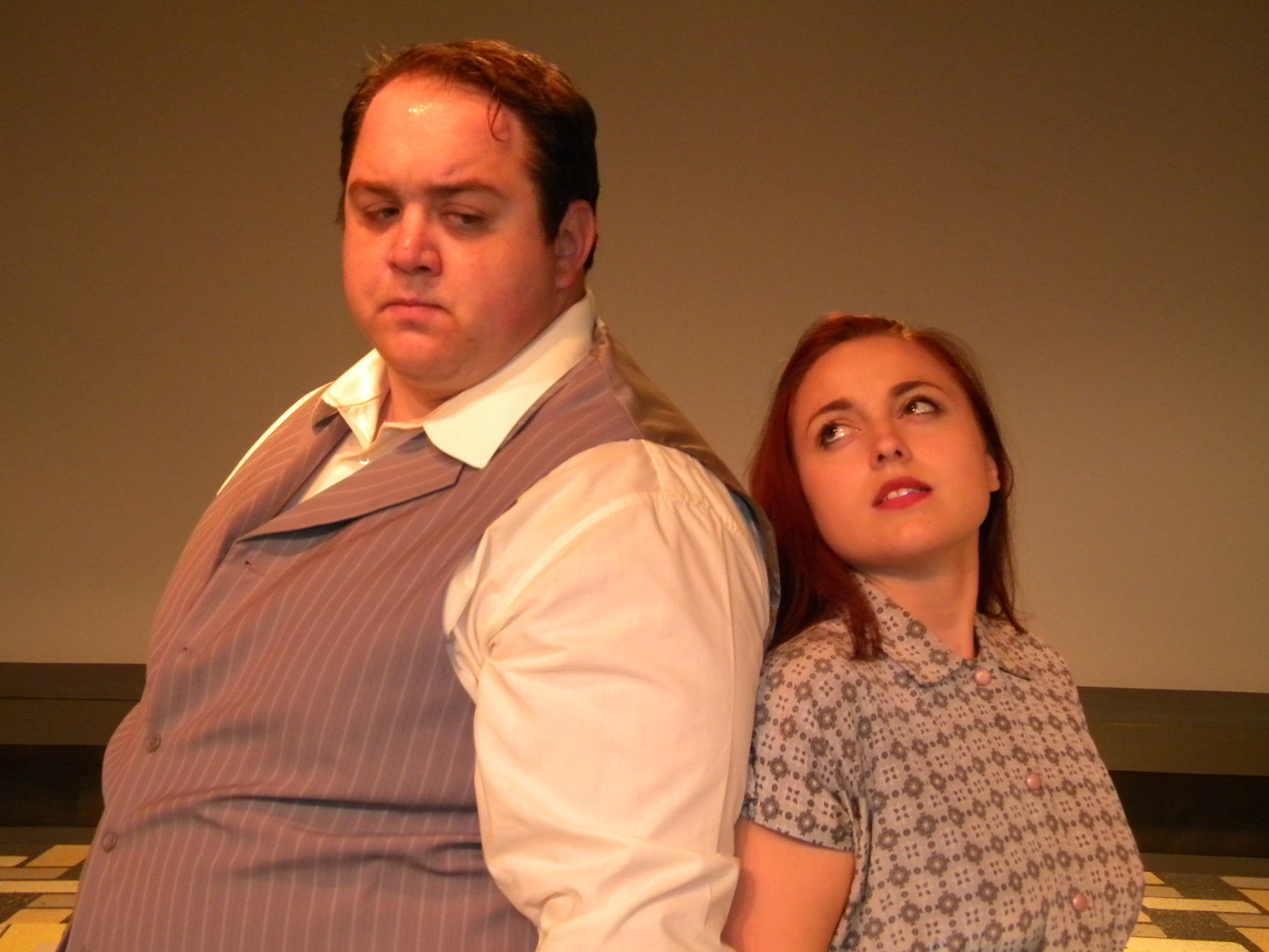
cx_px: 627
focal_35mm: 48
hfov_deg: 39.7
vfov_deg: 30.3
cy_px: 469
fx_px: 1760
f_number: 3.9
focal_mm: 8.6
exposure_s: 1/30
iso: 400
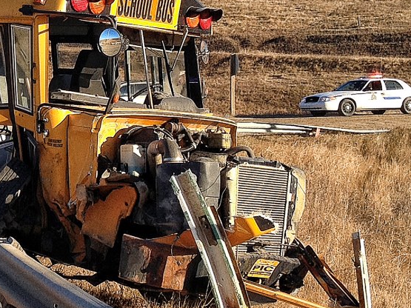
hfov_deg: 18.1
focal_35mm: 103
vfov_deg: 14.3
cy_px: 76
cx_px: -90
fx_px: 1223
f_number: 2.4
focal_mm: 4.28
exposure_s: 1/951
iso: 50
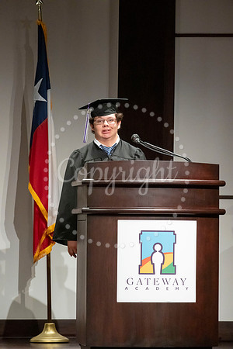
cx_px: 116
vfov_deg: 10.3
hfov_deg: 6.9
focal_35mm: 200
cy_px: 174
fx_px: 1942
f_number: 8
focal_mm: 200
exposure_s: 1/200
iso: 6400
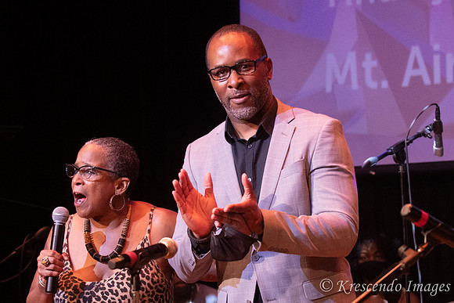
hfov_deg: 15.6
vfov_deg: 10.5
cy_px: 149
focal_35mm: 131
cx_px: 283
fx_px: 1652
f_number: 4
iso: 3200
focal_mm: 70
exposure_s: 1/250
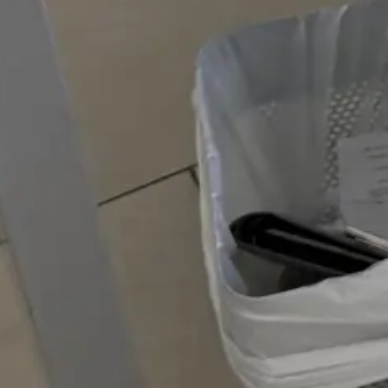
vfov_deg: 9.6
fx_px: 2181
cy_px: -339
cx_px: 977
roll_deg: -8.4
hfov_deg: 9.0
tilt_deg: -34.1
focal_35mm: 172
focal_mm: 6.76
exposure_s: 1/121
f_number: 1.78
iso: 125
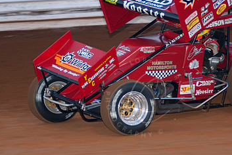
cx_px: 145
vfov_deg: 5.9
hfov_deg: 8.8
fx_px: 1509
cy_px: 36
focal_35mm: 234
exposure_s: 1/400
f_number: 2.8
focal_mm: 95
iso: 250
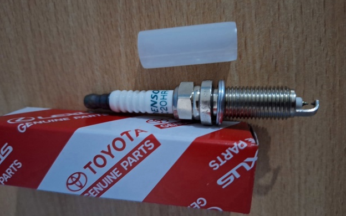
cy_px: 127
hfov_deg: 72.5
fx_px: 236
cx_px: 172
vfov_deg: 49.1
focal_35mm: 25
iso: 640
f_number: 1.8
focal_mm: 5.54
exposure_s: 1/20
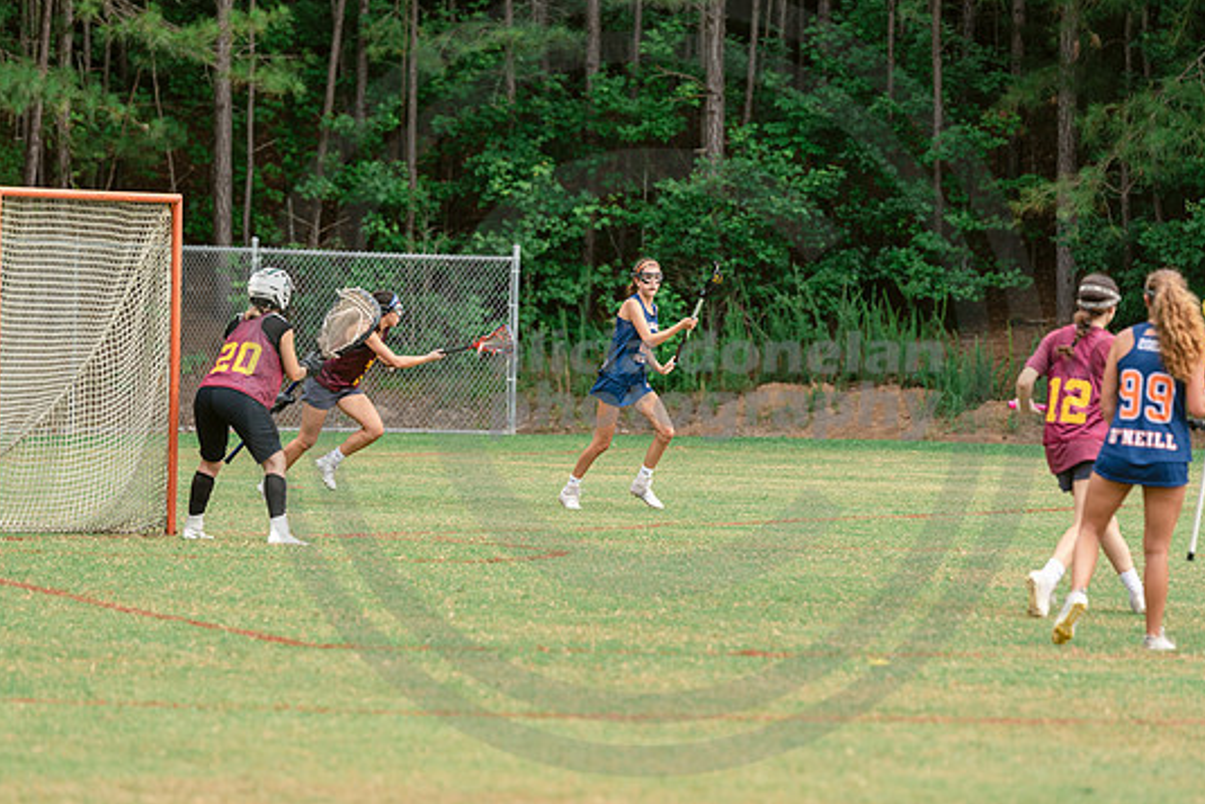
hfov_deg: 9.5
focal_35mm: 217
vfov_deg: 6.3
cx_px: 646
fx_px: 7265
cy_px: 377
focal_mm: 200
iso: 250
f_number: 4
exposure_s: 1/1000
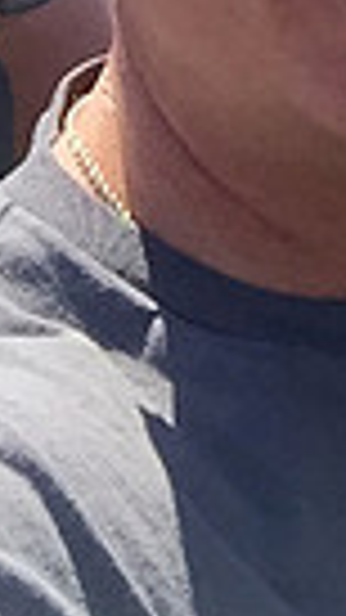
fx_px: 1812
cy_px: -333
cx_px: 737
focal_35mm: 111
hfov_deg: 10.0
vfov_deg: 17.2
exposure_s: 1/716
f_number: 2.2
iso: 32
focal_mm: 2.65
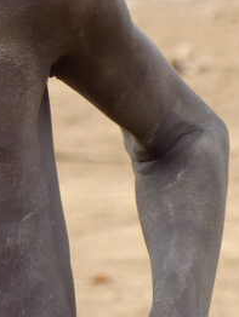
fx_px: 7389
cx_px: -204
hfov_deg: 1.8
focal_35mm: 804
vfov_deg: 2.5
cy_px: -94
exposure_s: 1/640
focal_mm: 37.9
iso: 100
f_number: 4
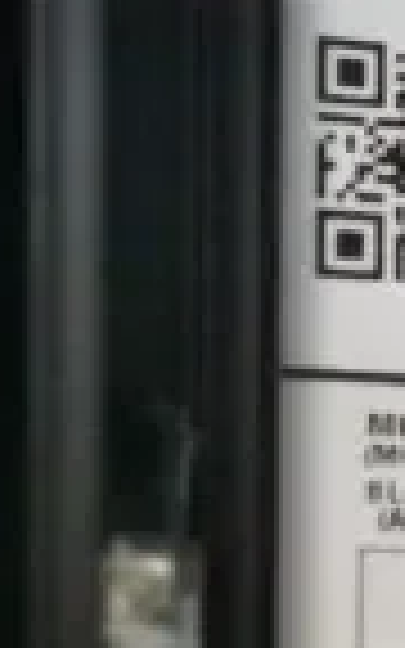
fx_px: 3323
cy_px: 709
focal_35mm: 188
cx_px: 1062
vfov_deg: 11.0
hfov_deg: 6.5
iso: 25600
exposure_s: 1/40
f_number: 4.2
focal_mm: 29
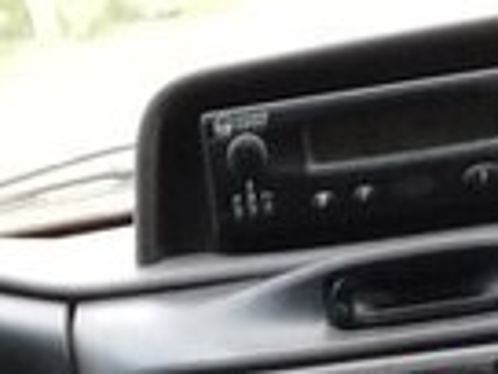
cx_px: 322
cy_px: 544
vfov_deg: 9.6
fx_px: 2158
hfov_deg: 13.1
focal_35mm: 150
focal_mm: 3.3
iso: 200
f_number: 2.2
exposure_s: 1/33
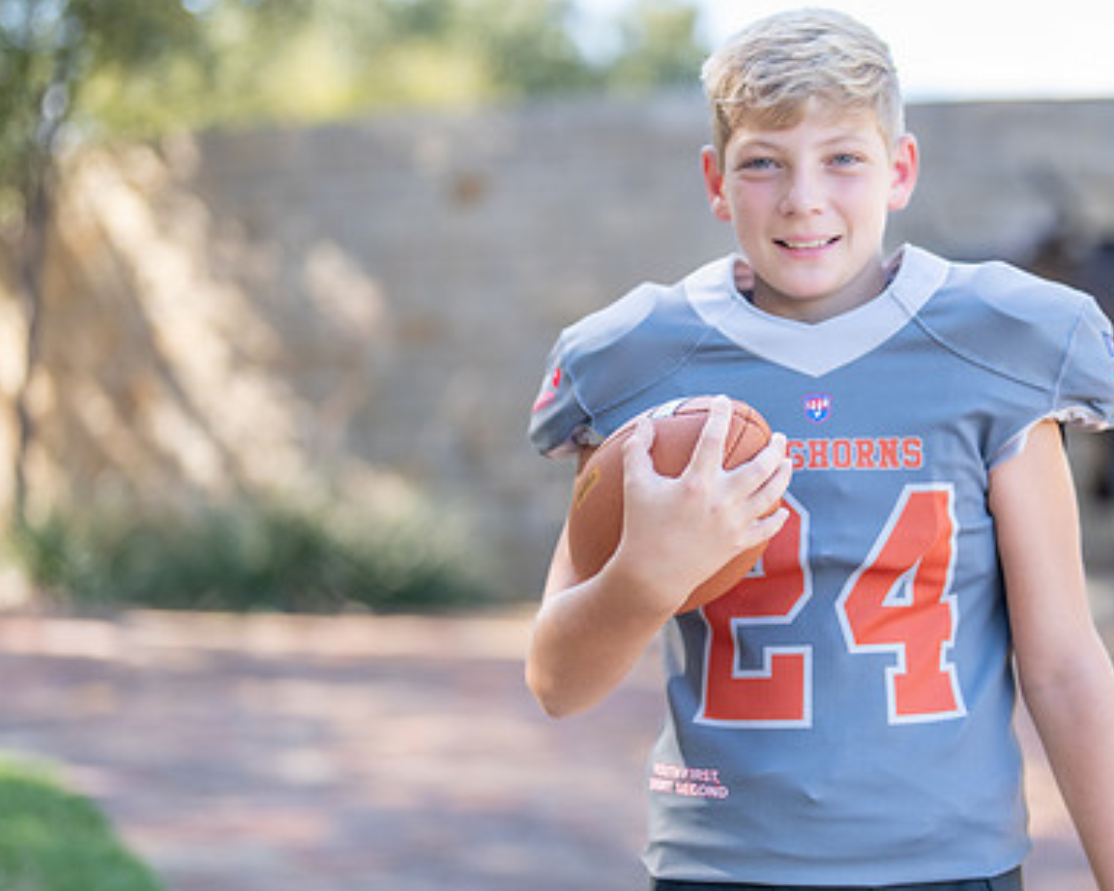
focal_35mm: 82
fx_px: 2703
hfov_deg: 22.9
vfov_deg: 18.7
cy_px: 495
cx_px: 914
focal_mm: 50
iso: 100
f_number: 1.2
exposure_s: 1/1000
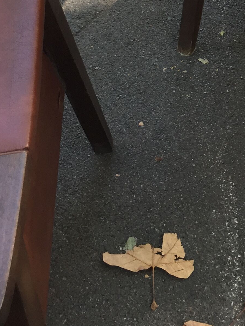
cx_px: 253
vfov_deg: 22.9
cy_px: -54
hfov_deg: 18.1
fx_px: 745
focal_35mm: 79
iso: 50
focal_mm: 4.15
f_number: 2.2
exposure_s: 1/100
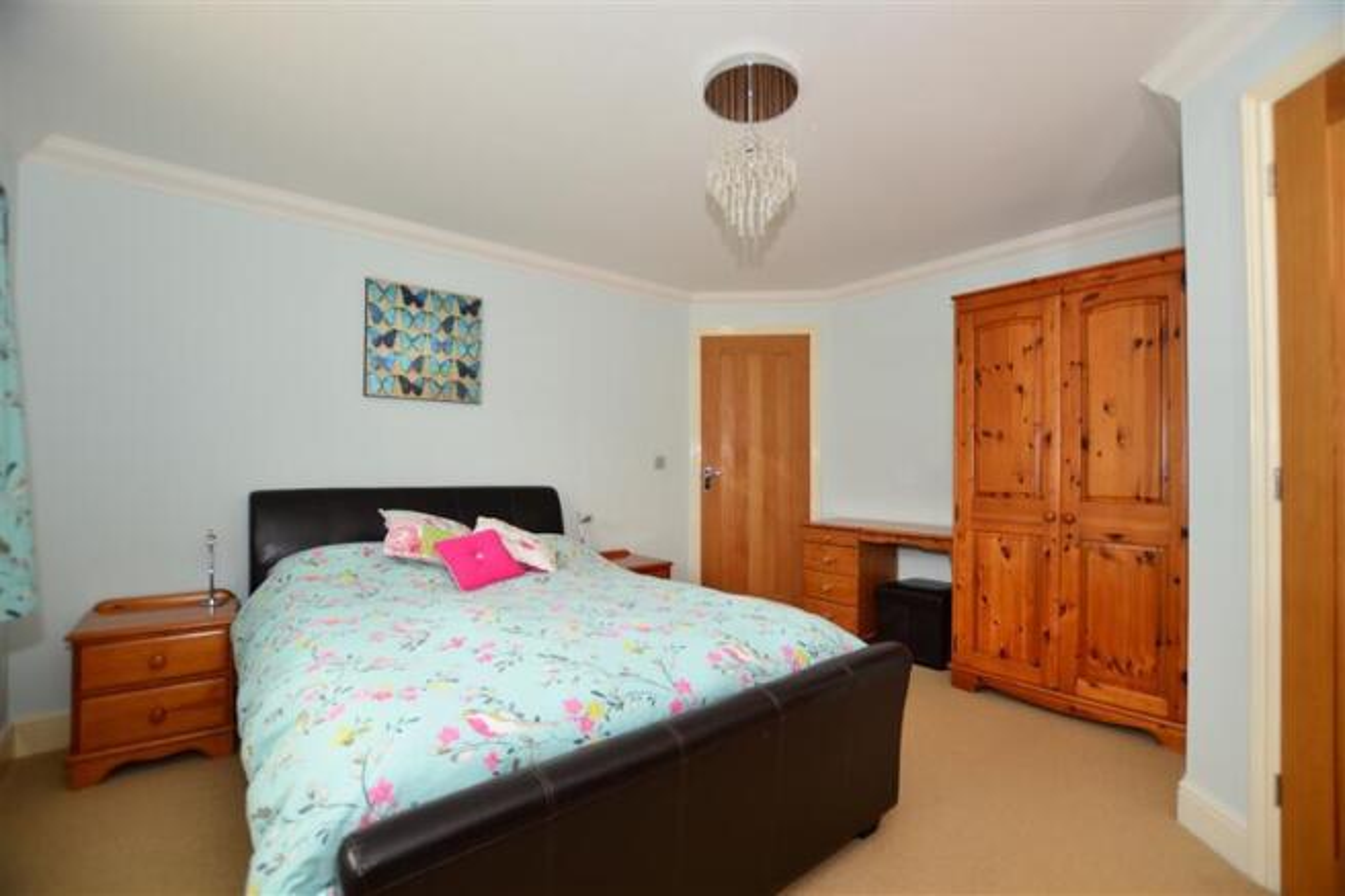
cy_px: 448
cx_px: 672
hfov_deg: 100.4
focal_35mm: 15
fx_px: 560
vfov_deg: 77.3
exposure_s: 1/200
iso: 200
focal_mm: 10
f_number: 3.5
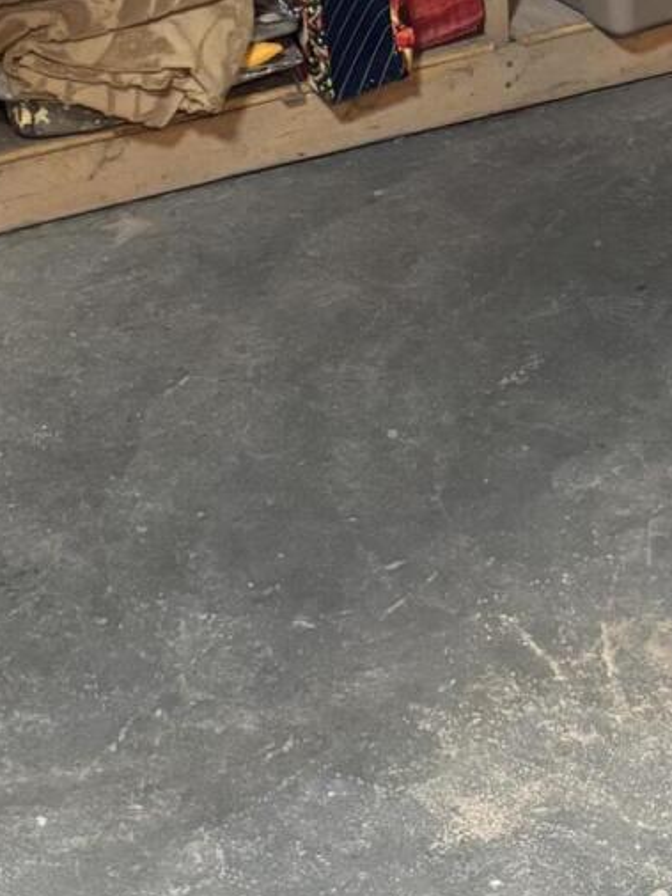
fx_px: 2458
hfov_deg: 15.5
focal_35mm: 95
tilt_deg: -13.5
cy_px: -358
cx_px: 441
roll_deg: +3.1
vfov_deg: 18.7
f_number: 1.78
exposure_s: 1/40
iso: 640
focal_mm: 6.76
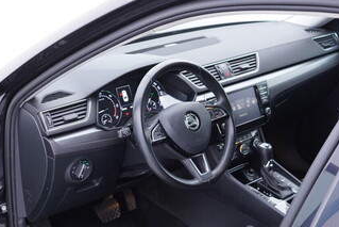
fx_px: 584
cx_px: 177
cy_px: 184
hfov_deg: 32.4
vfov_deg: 21.6
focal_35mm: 62
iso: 250
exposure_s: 1/40
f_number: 2.8
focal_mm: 24
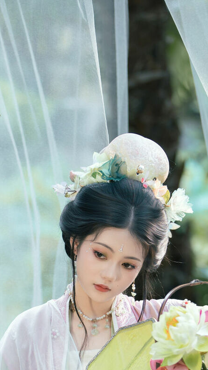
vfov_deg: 10.2
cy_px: 347
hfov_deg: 5.8
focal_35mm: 210
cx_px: 65
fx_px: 2059
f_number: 2.8
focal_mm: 100
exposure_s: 1/320
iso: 200
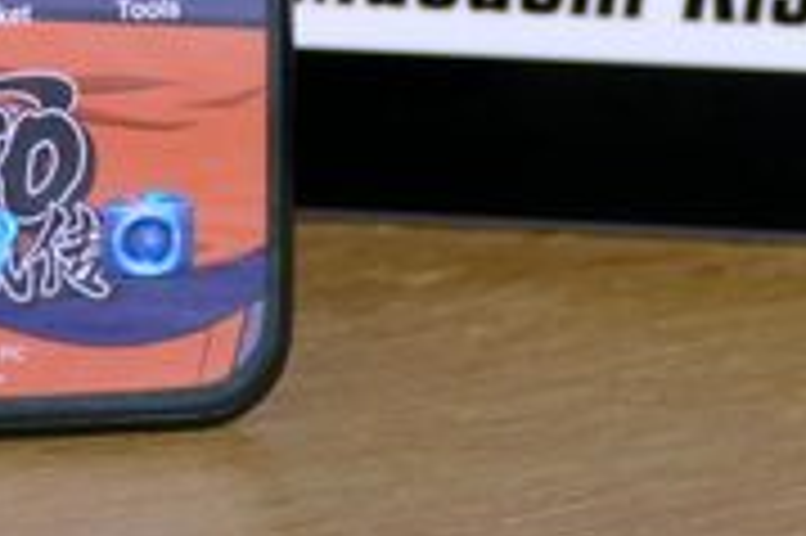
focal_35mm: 748
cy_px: -491
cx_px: -162
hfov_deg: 2.8
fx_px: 16731
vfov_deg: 1.8
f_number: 4
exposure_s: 1/100
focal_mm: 67.72
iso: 800
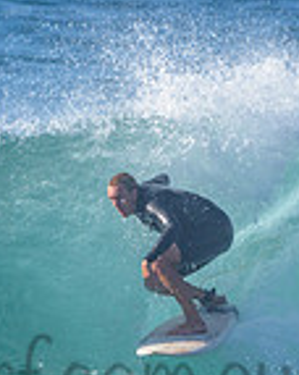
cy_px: 338
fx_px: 25895
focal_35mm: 2336
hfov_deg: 0.7
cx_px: 185
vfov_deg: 0.8
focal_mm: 500
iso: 220
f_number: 5.6
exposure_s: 1/2000
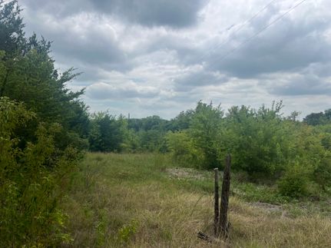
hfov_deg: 67.3
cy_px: 124
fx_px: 249
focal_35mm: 26
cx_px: 166
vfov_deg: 53.0
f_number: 1.5
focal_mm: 5.7
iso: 50
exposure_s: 1/7463
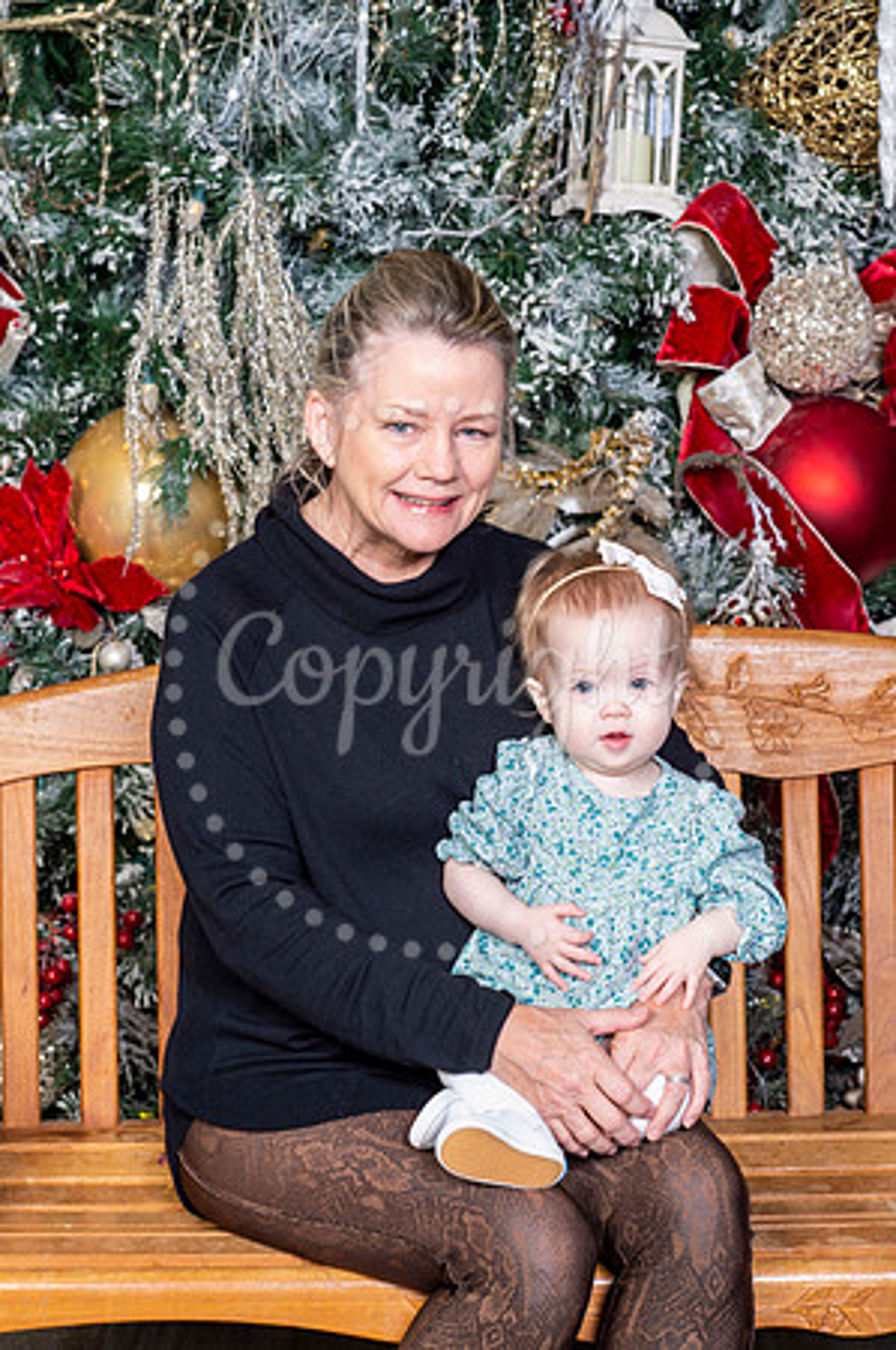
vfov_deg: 23.9
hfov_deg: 16.0
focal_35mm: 85
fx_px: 3180
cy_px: 675
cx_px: 448
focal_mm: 85
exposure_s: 1/125
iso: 400
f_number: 8
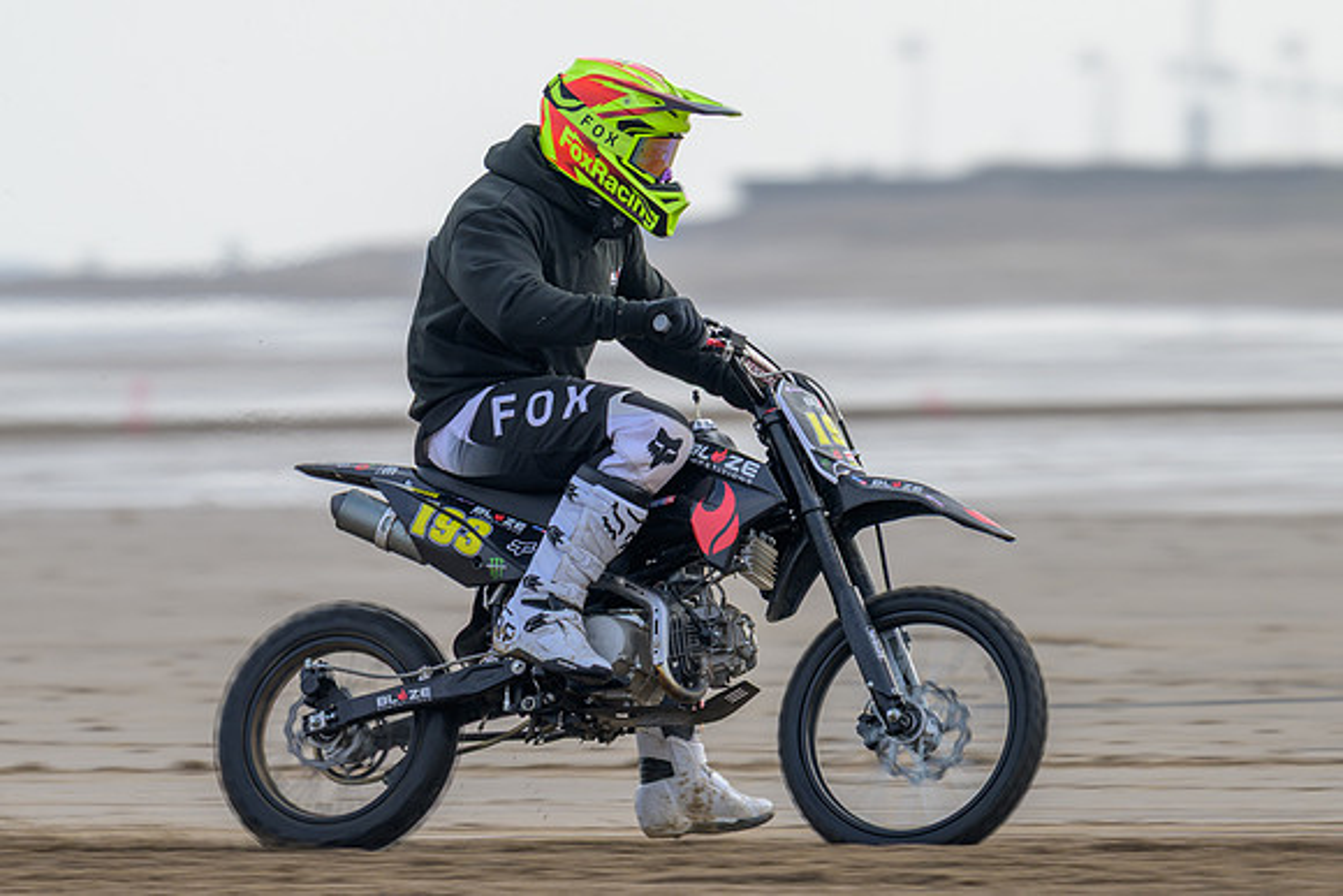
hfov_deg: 2.6
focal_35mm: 784
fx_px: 29271
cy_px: 488
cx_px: 732
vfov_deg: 1.8
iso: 125
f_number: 8
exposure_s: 1/200
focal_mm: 480
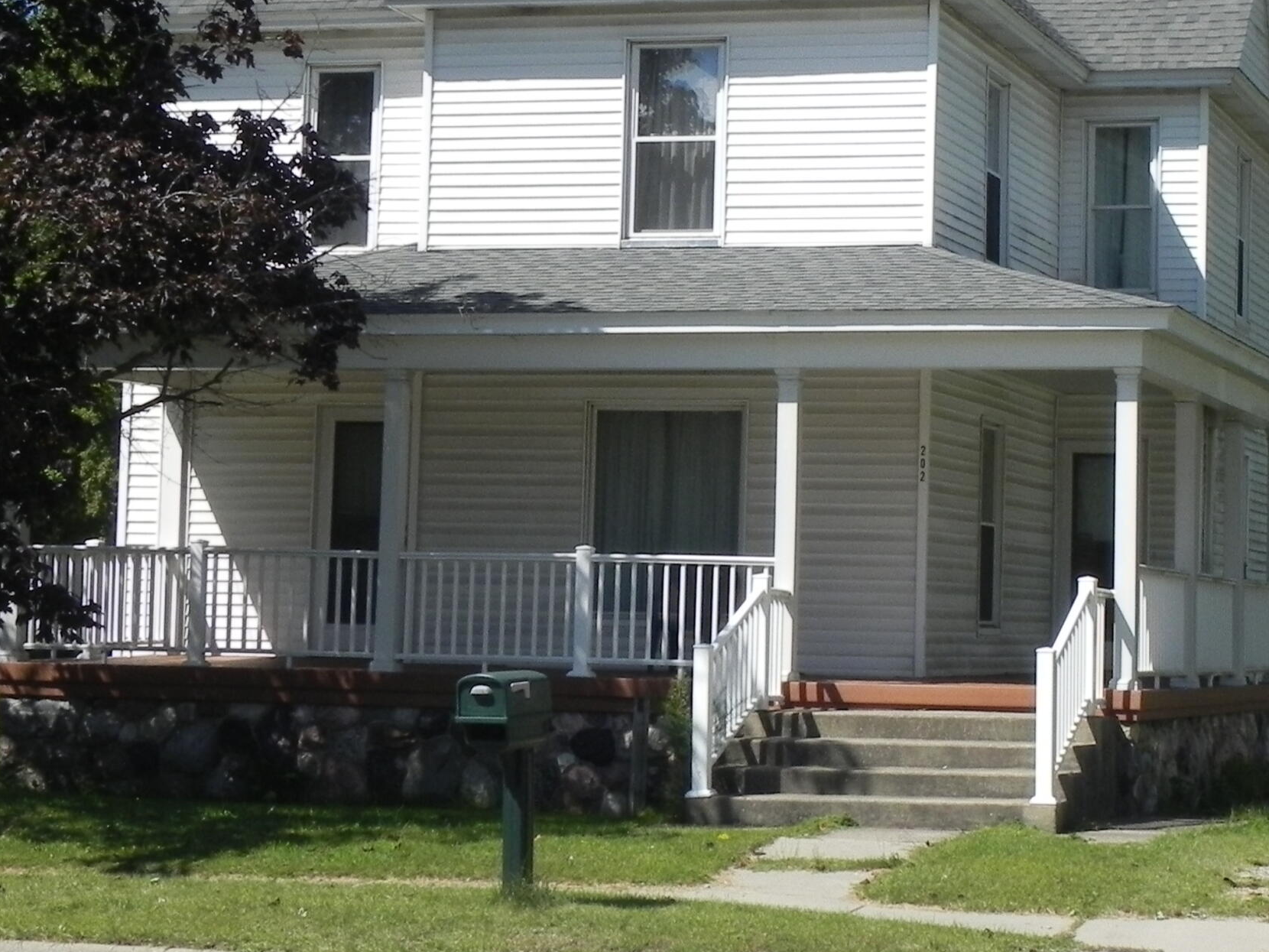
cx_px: 862
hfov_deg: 20.8
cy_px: 303
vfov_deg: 15.7
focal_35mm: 94
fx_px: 3446
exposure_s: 1/524
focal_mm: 9.2
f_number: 8
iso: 224
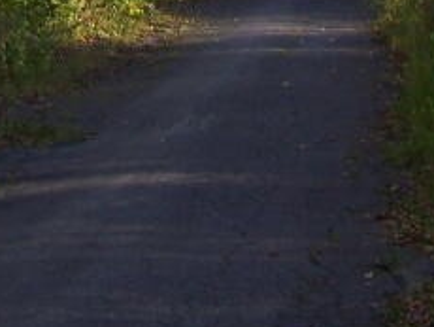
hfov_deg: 11.7
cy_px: -312
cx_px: 249
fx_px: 2121
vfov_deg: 8.4
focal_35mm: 169
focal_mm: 6.3
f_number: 2.8
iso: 80
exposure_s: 1/200
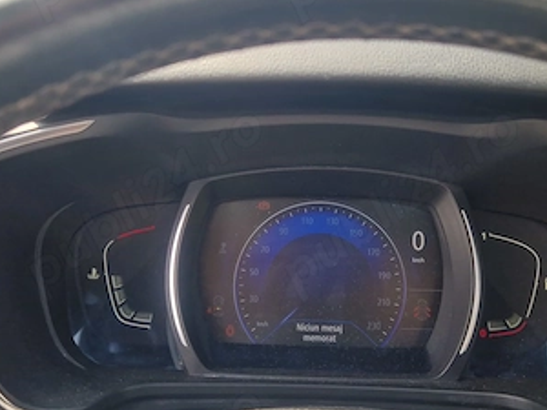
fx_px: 727
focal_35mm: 46
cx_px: 272
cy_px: 220
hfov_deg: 41.2
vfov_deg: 31.5
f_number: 1.8
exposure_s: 1/217
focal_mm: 5.4
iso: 50
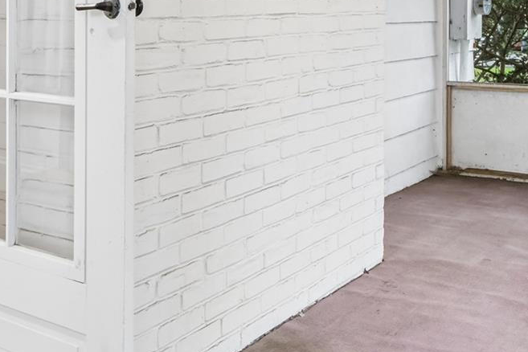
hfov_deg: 37.5
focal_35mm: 53
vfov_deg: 24.3
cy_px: -3
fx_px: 777
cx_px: 275
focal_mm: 17
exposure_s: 1/4
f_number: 9
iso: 250
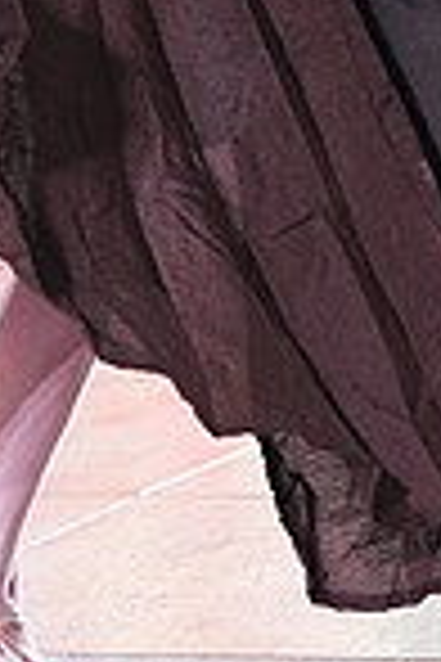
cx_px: 281
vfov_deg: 5.4
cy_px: -378
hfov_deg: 3.6
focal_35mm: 378
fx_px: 6945
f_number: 5
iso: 6400
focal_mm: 96
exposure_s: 1/400
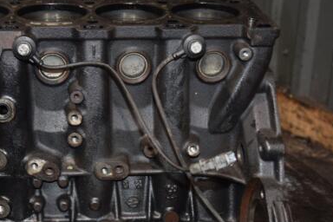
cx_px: 121
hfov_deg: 26.9
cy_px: 127
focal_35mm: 75
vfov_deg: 18.2
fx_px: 694
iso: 800
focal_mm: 32
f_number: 5
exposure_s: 1/60
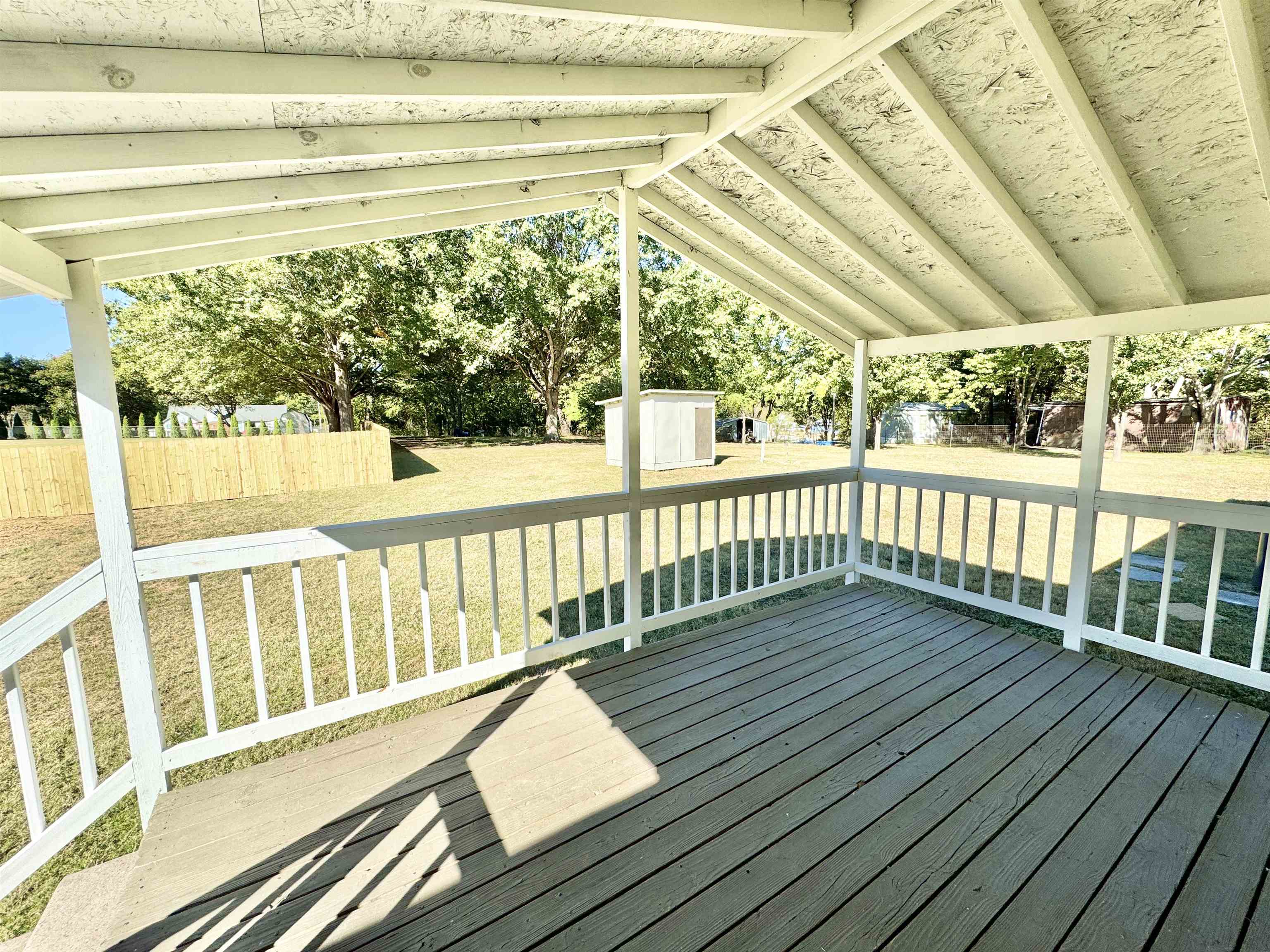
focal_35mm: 14
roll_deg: +0.4
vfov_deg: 85.7
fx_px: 514
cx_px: 635
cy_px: 476
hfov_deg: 102.1
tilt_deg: -6.8
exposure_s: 1/1078
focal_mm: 2.22
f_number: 2.2
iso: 40
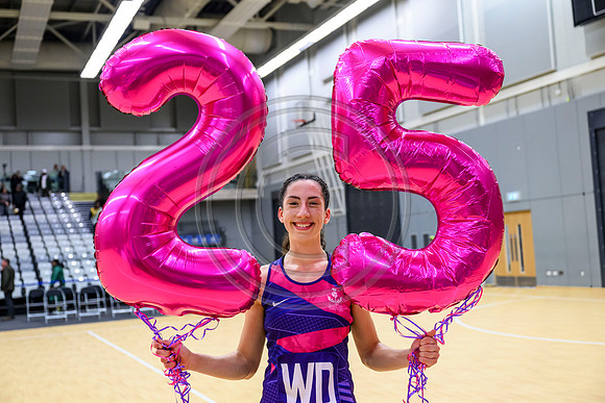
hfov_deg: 45.4
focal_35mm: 43
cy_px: 202
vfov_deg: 31.2
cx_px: 302
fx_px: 723
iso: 4000
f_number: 3.5
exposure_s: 1/500
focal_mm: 43
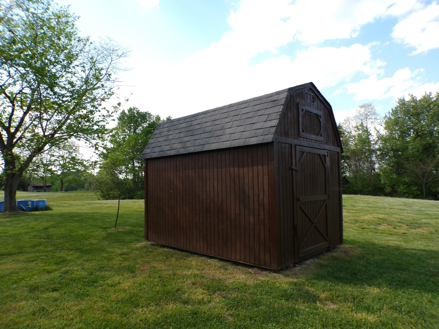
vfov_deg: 56.8
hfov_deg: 71.6
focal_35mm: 24
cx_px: 220
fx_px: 304
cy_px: 164
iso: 100
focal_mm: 4.3
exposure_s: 1/300
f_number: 4.4
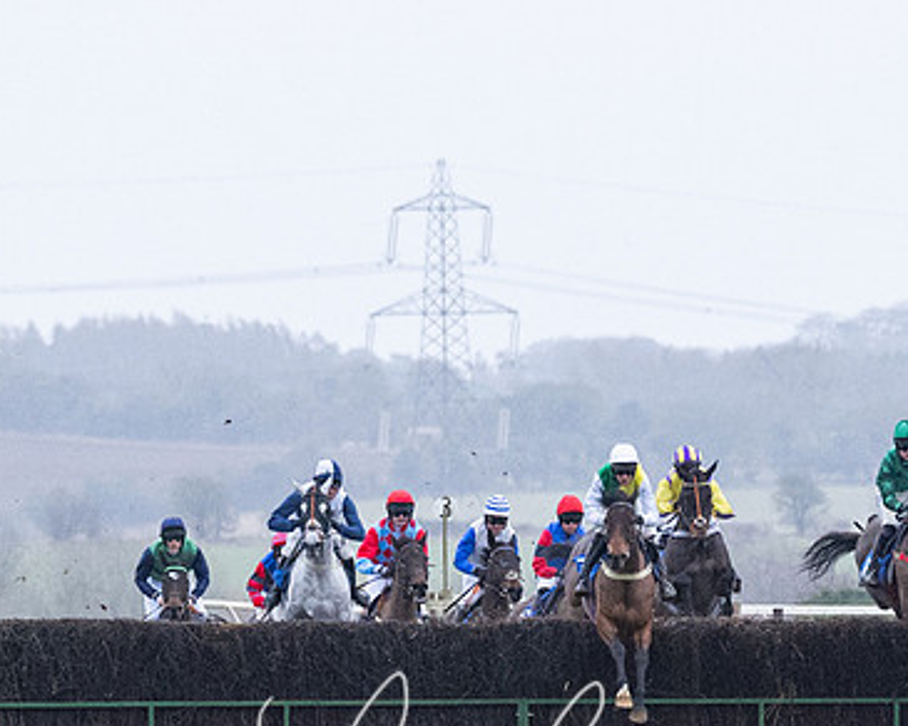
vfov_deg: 1.7
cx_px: 818
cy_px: 866
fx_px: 24912
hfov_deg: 2.1
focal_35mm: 927
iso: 1250
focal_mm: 200
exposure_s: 1/1000
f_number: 4
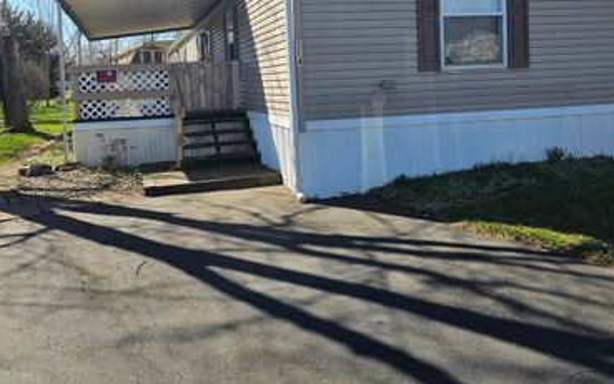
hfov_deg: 57.9
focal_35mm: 33
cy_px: 99
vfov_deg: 37.5
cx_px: 266
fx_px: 552
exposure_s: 1/590
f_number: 1.7
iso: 12
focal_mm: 6.3
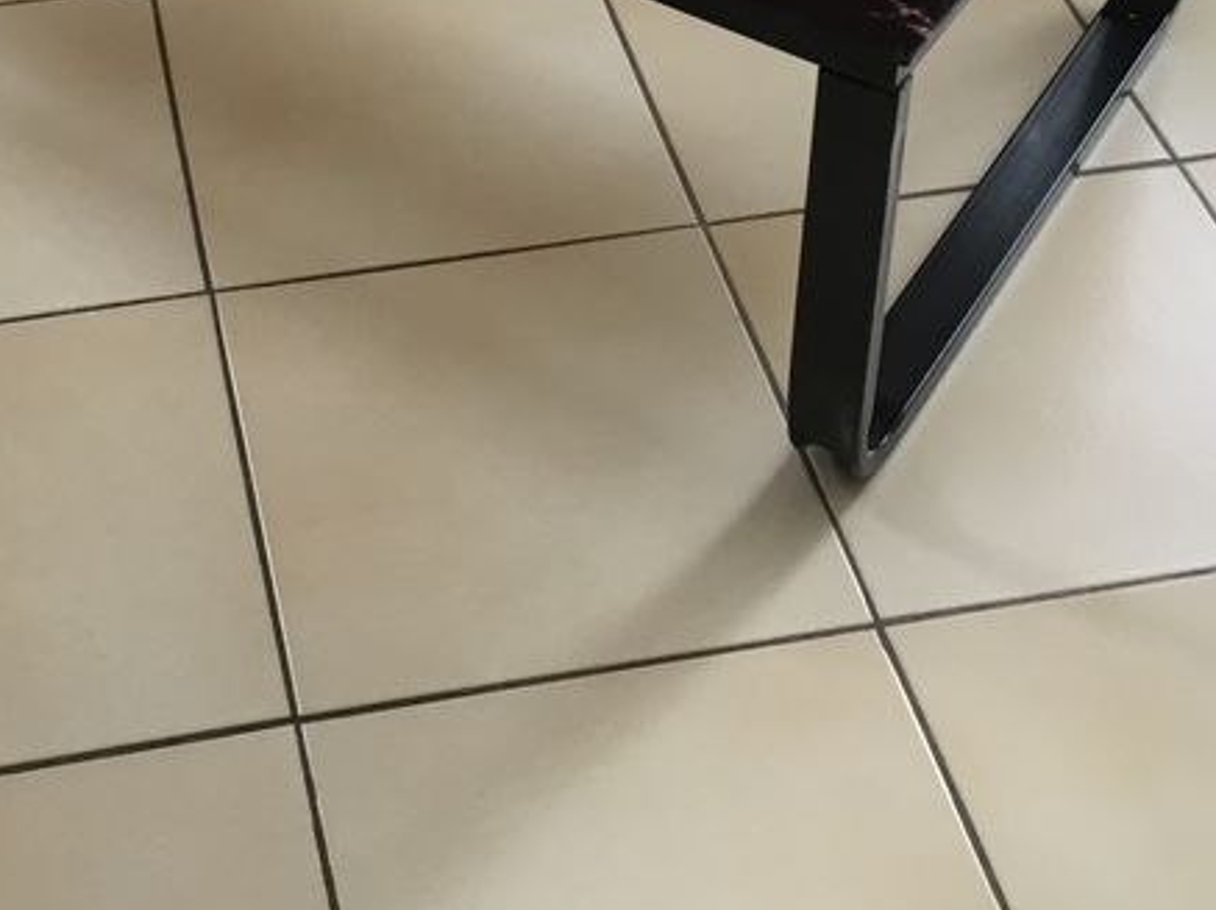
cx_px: 339
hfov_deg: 27.1
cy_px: -61
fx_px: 2492
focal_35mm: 71
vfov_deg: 19.9
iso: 100
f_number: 2.4
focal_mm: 3.3
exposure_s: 1/33
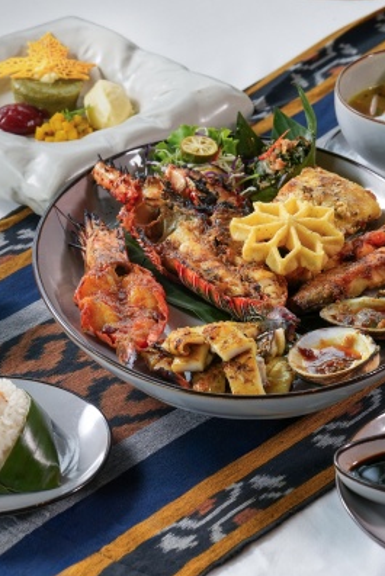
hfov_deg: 9.7
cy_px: 287
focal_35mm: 142
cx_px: 250
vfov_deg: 14.4
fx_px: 2276
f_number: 8
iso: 400
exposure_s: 1/80
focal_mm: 63
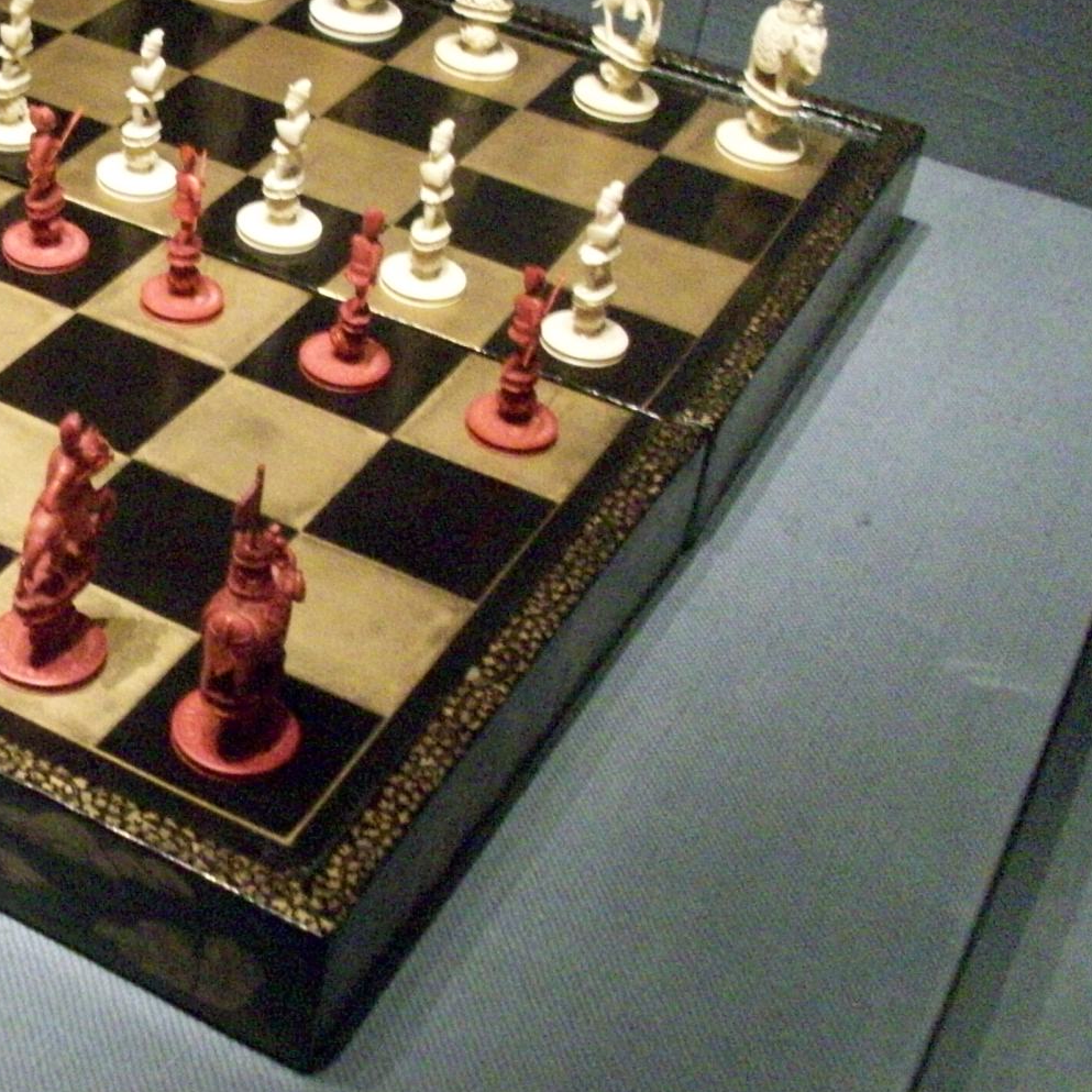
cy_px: 346
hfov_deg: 26.2
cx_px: -10
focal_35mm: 62
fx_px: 2213
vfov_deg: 27.5
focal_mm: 5.7
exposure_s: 1/15.2
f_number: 2.8
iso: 800
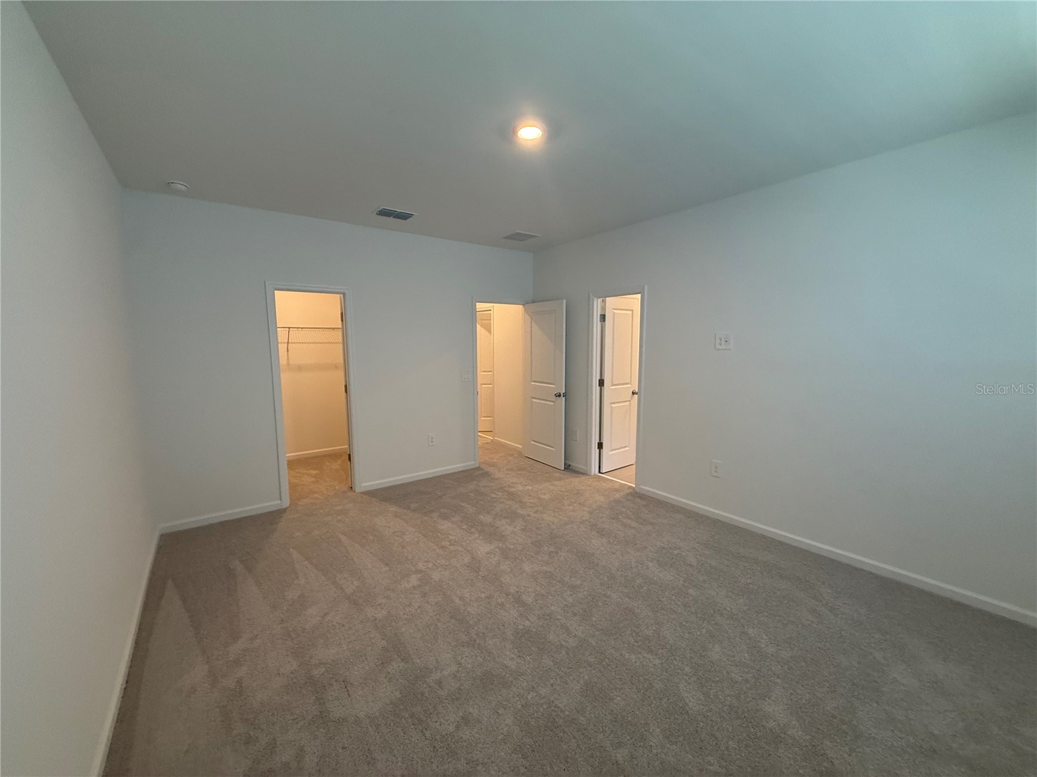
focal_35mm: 14
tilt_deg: -3.3
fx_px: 419
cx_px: 518
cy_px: 388
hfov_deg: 102.1
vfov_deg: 85.7
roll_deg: -0.2
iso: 250
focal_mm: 2.22
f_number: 2.2
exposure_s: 1/120
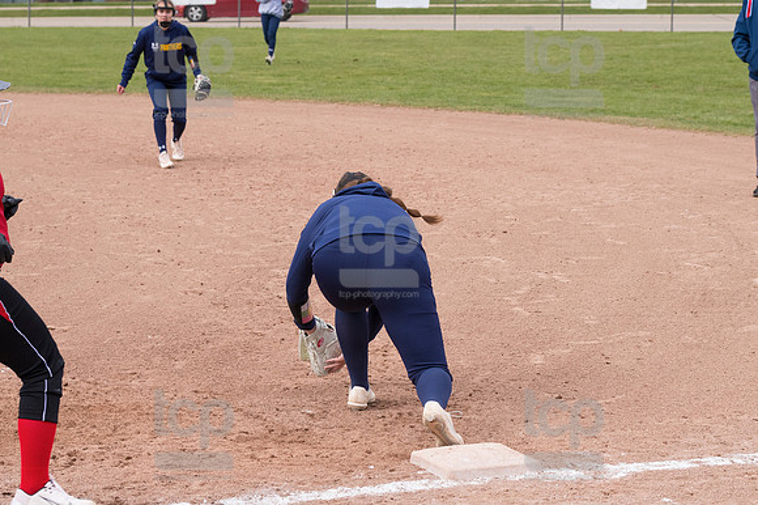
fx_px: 2209
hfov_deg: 19.5
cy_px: 252
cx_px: 379
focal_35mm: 105
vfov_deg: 13.0
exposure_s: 1/1600
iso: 640
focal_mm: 70
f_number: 5.6
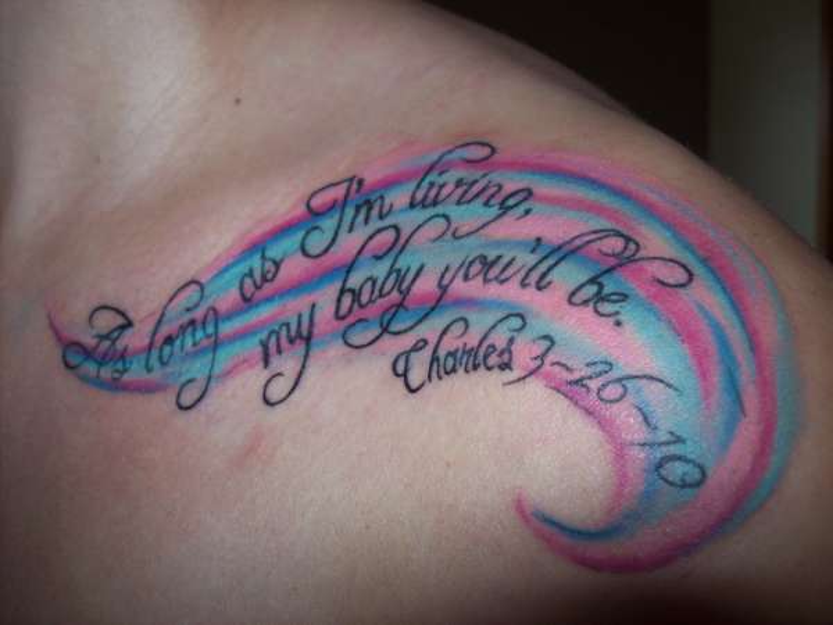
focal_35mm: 36
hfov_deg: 51.4
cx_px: 416
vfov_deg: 39.7
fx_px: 866
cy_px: 312
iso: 80
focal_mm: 6
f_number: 2.7
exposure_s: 1/64
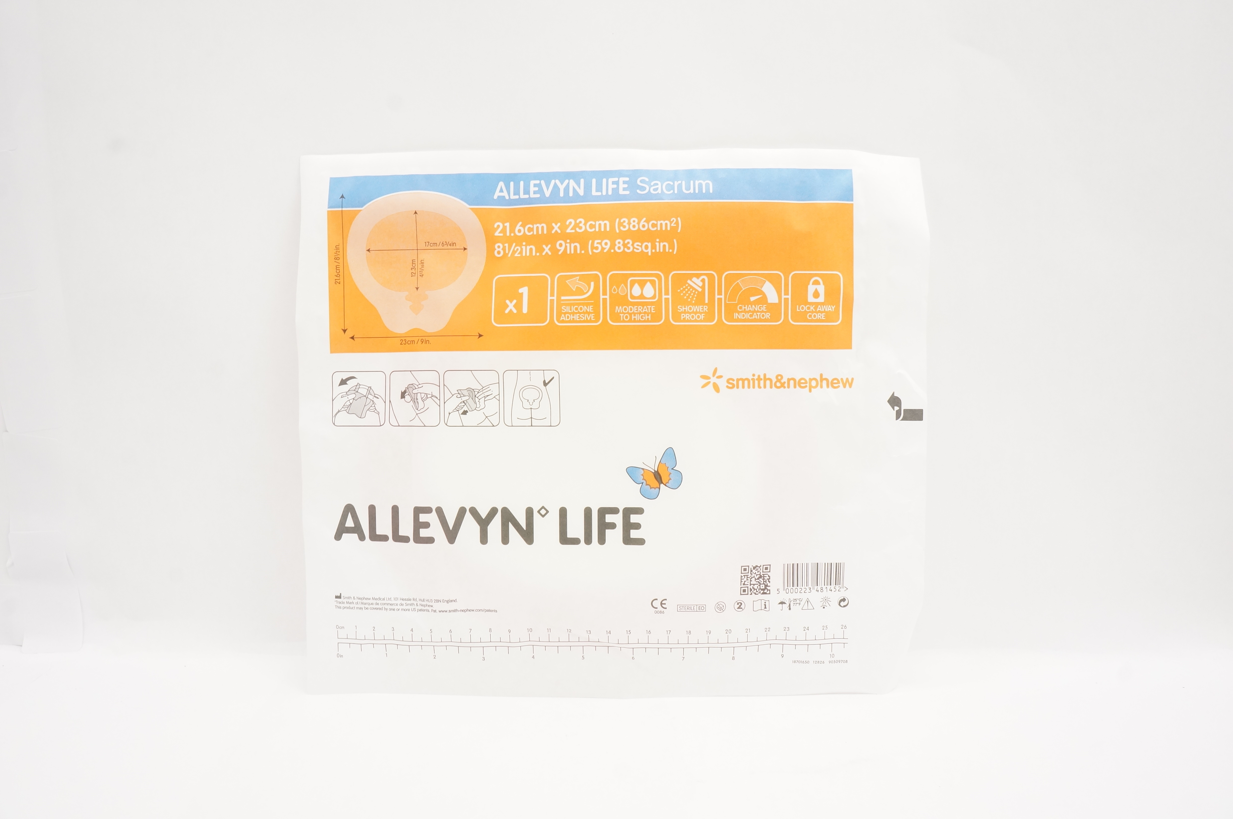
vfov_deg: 47.8
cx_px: 616
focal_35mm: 27
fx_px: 924
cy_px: 410
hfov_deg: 67.4
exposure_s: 1/25
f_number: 11
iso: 800
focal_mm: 18
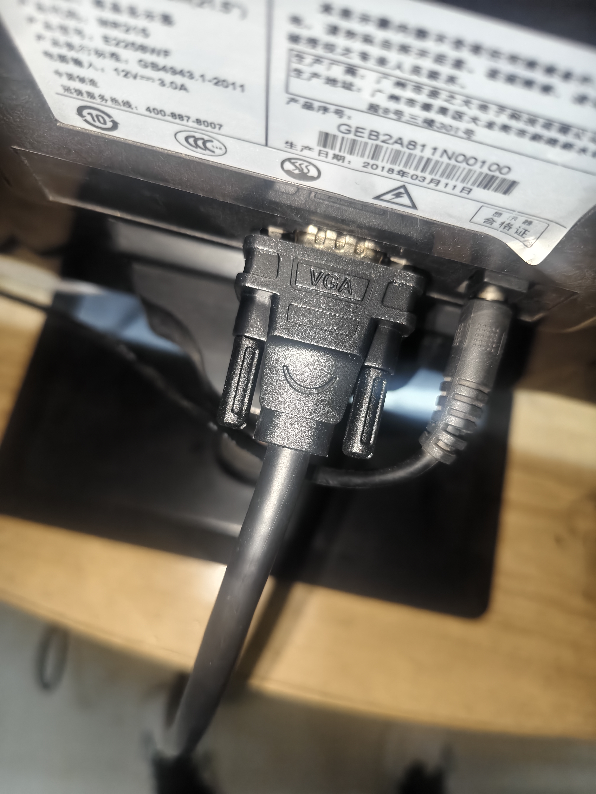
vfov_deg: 73.9
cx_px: 298
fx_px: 528
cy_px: 397
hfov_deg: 58.9
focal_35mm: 23
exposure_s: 1/50
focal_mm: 5.56
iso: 604
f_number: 1.88
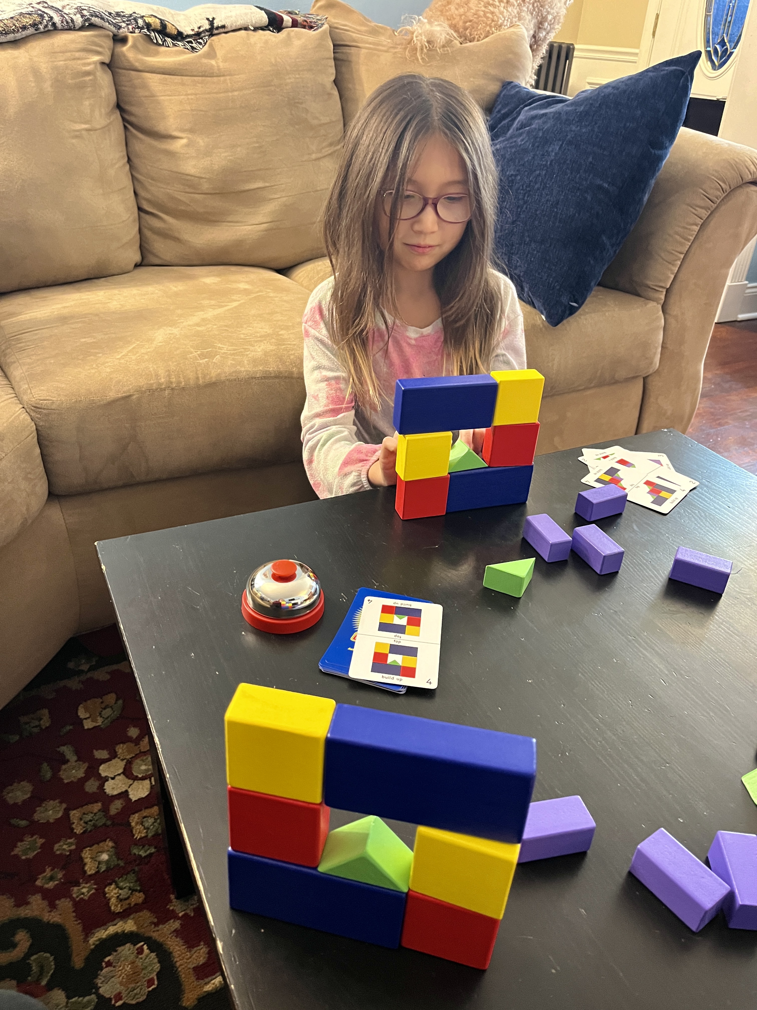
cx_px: 378
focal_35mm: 26
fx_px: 758
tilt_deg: -31.7
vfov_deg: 67.3
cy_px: 505
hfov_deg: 53.1
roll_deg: -4.2
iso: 500
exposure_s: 1/30
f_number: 1.6
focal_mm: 5.1
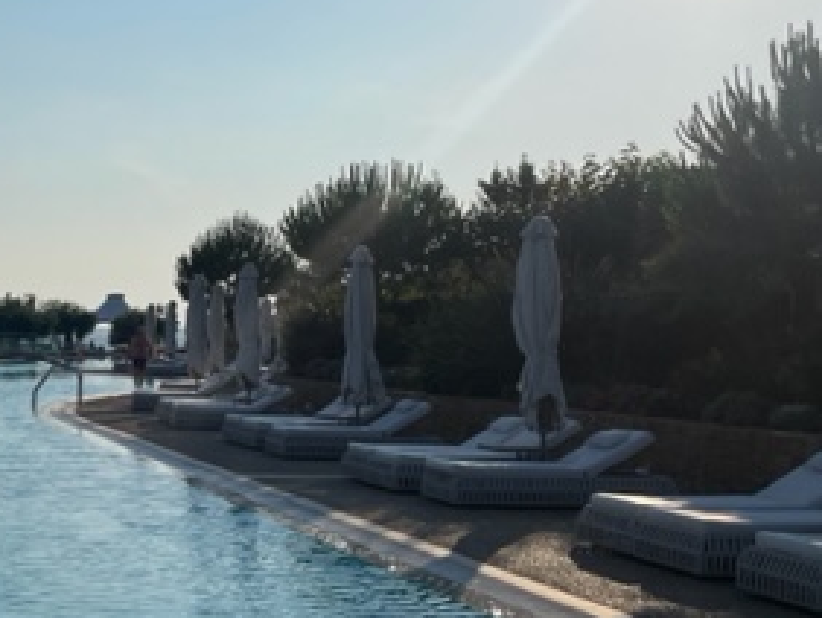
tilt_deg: +2.3
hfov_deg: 30.4
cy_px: 300
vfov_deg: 24.9
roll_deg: +0.0
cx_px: 6
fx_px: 1402
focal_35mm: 59
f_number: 1.6
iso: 32
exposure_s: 1/10753
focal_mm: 4.2
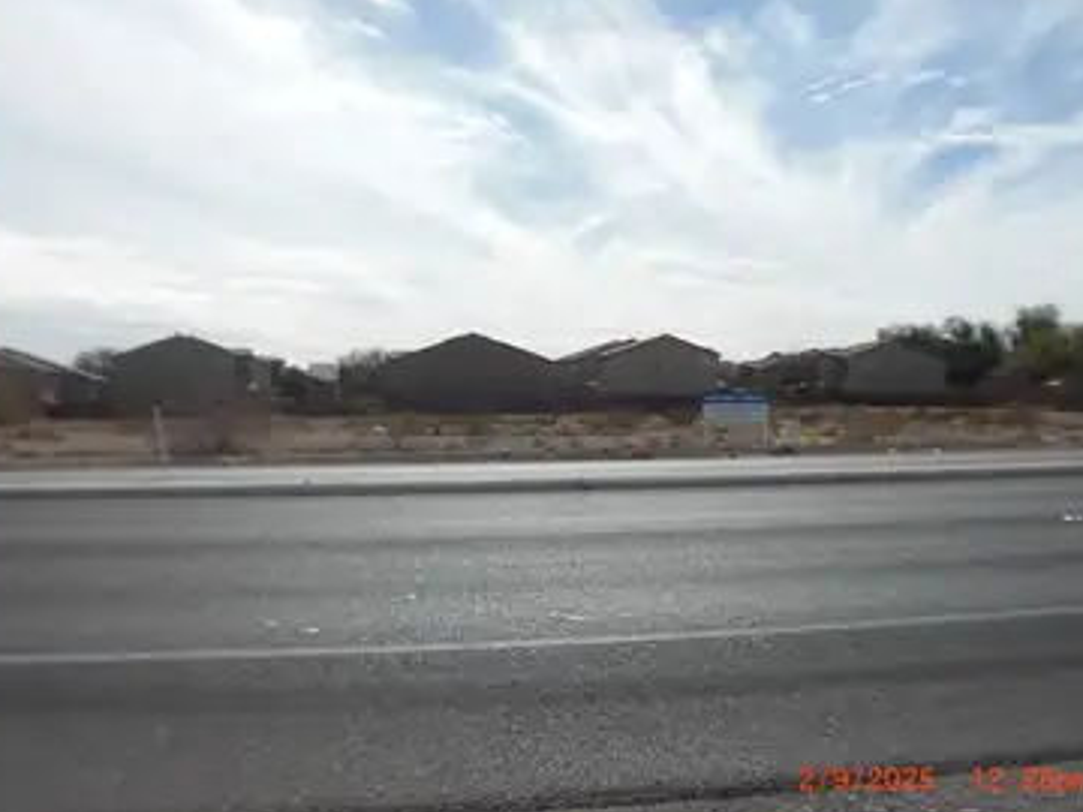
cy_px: 418
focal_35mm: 40
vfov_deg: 36.0
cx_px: 560
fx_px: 1251
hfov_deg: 46.8
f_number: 7.9
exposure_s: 1/400
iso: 50
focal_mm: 6.3
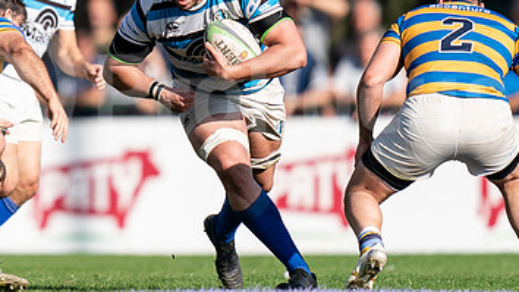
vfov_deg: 0.9
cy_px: 14
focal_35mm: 1295
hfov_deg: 1.7
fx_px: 17819
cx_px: 7
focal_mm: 400
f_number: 2.8
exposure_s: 1/1250
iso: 100
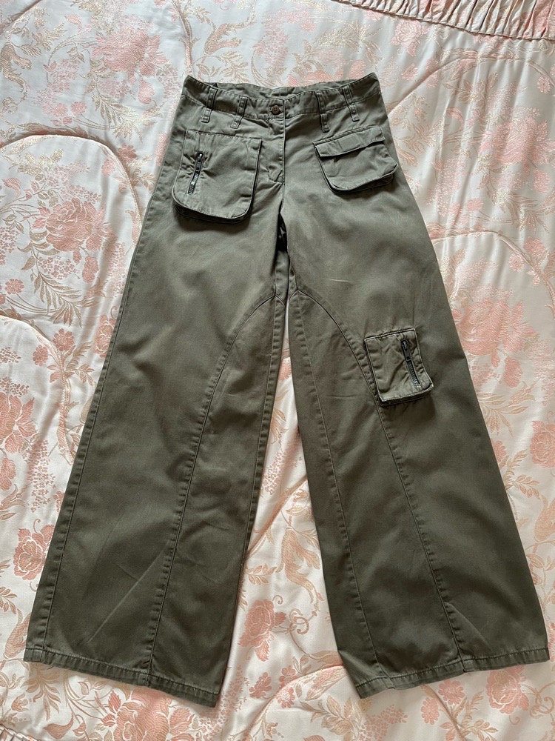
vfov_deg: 67.3
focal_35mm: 26
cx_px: 278
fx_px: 556
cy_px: 370
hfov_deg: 53.1
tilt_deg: -77.4
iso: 125
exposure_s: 1/70
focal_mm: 5.1
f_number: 1.6
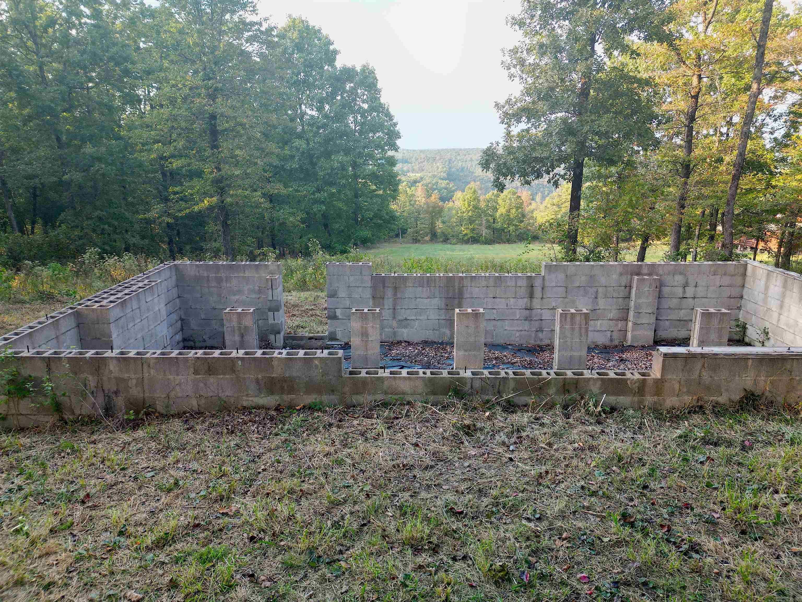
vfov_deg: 56.8
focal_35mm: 24
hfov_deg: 71.6
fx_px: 556
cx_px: 401
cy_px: 301
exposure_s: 1/120
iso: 150
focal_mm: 6.72
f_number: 1.7
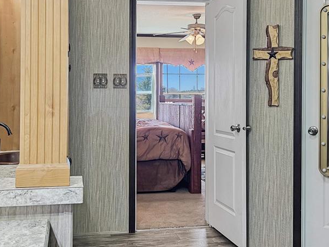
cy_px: 82
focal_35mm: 44
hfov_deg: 42.9
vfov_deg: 32.6
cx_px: 151
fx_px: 418
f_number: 1.5
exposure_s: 1/60
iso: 200
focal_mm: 5.7
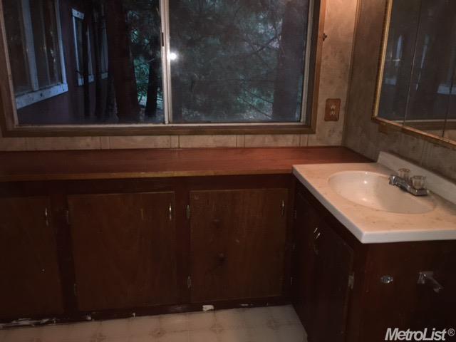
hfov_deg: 61.7
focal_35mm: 29
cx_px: 228
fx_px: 382
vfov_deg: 48.2
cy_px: 171
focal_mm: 4.15
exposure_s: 1/16
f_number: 2.2
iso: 80
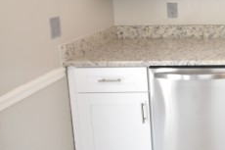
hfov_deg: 32.2
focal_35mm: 47
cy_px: 4
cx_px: 290
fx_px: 294
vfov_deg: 27.2
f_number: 3.5
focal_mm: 10
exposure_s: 1/90
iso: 800
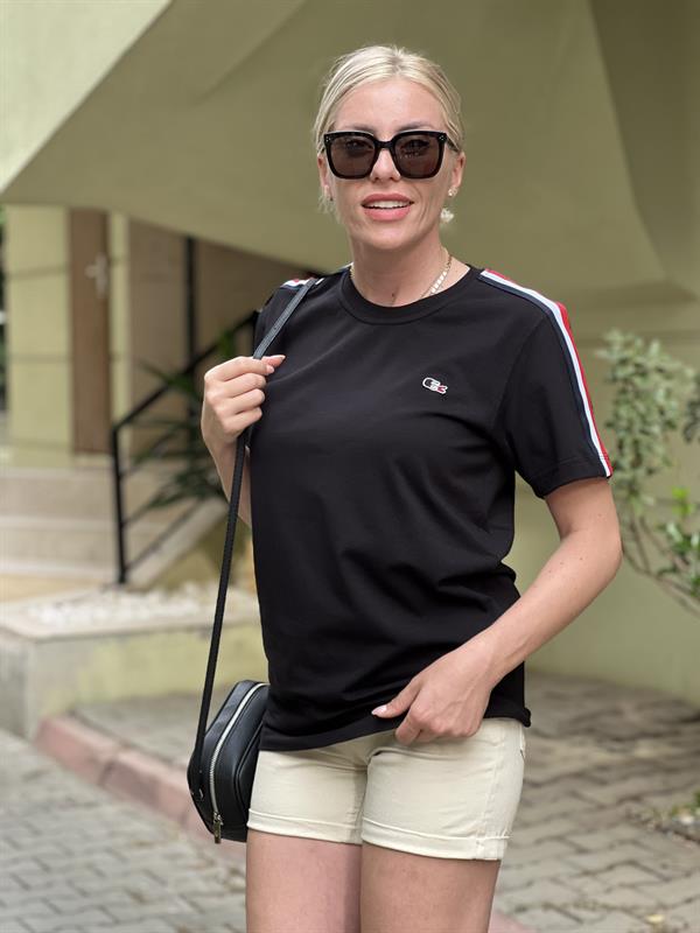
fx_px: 2076
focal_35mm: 77
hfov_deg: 19.1
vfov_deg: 25.3
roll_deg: -0.1
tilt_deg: -1.1
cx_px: 350
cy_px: 466
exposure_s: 1/121
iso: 125
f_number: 2.8
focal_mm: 9
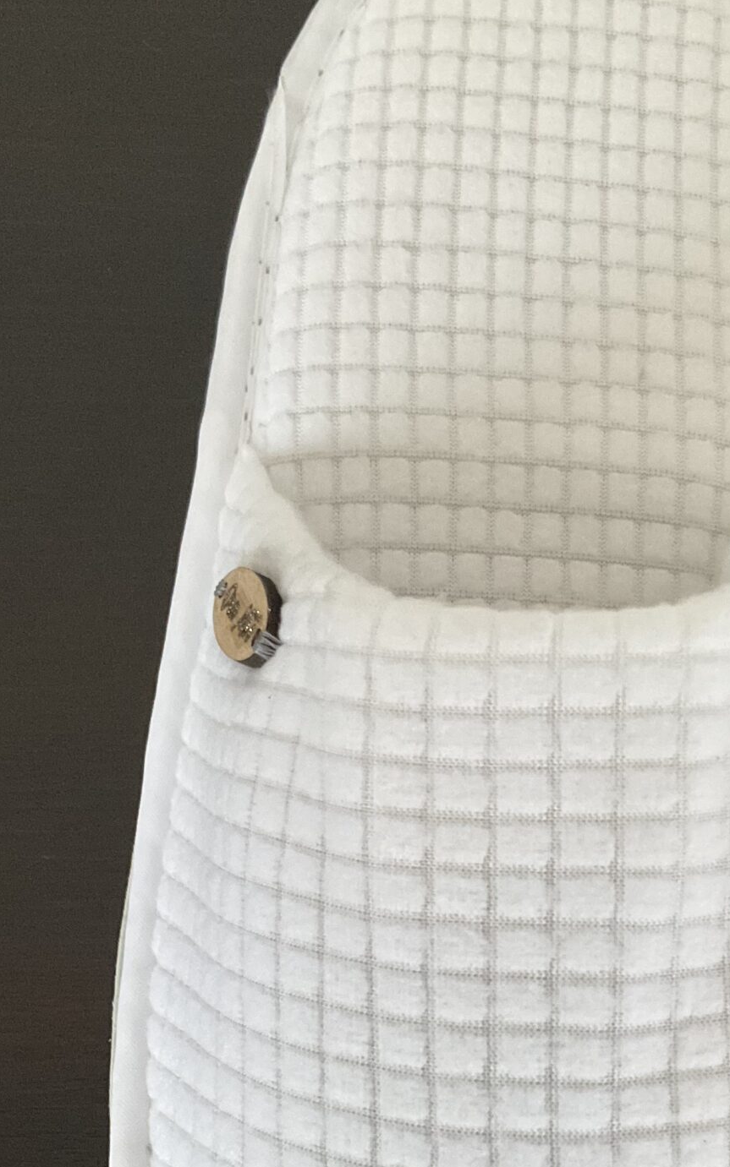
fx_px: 1815
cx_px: 525
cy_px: 916
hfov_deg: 22.6
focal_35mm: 57
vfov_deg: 34.7
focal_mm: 3
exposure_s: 1/41
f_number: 1.8
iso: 320
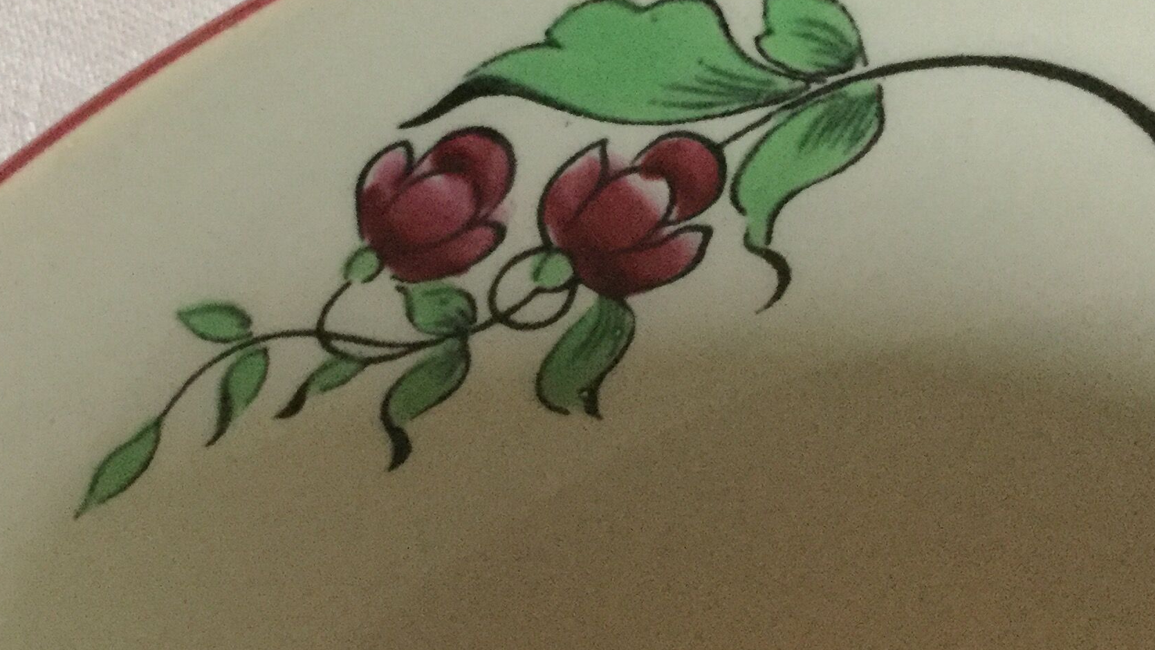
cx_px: 457
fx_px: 2022
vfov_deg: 18.3
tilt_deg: -70.9
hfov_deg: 31.8
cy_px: 284
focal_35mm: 66
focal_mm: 3.3
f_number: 2.4
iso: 500
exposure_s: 1/17
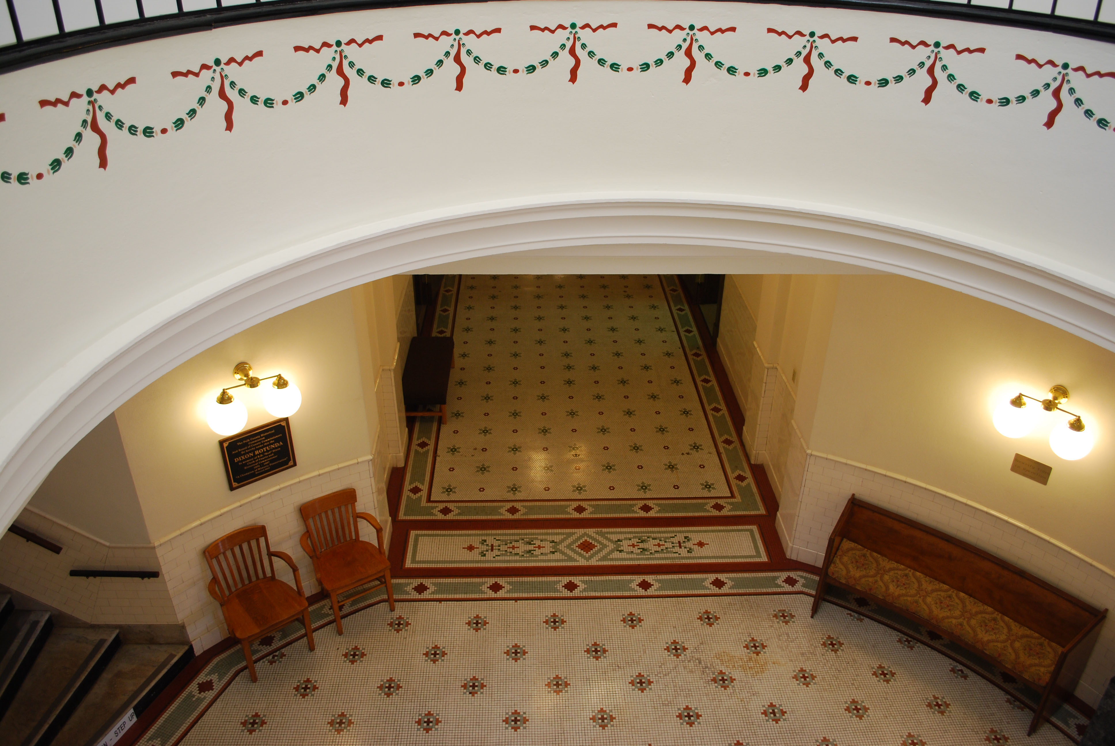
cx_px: 558
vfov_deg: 48.0
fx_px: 837
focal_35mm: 27
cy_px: 373
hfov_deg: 67.3
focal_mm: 18
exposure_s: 1/30
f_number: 3.5
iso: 220
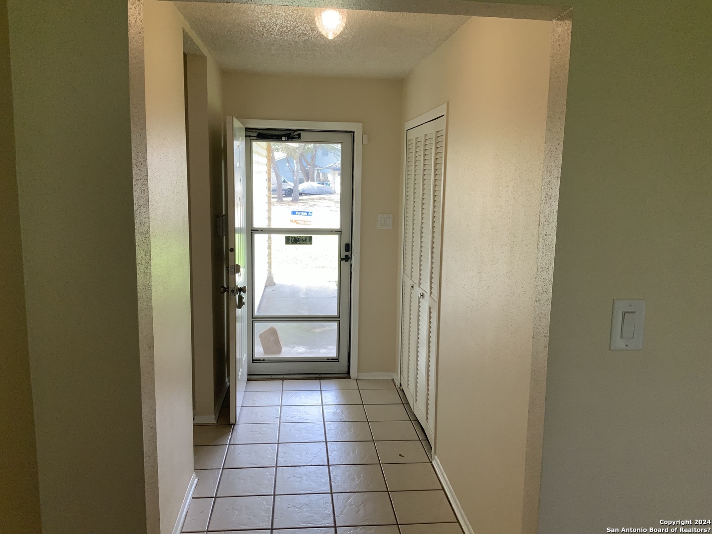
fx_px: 596
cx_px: 356
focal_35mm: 29
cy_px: 267
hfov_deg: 61.7
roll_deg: -0.3
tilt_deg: -8.7
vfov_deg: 48.2
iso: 50
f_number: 1.8
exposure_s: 1/120
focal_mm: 3
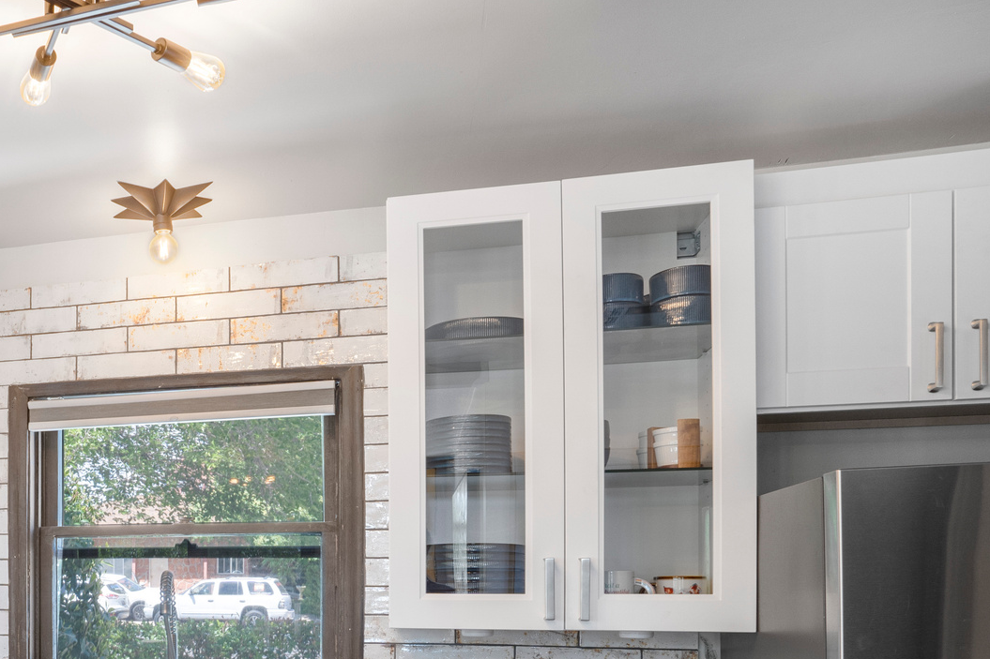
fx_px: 907
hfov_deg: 50.3
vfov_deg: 37.2
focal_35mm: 33
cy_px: 599
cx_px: 86
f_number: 9
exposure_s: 1/15
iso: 250
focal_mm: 17
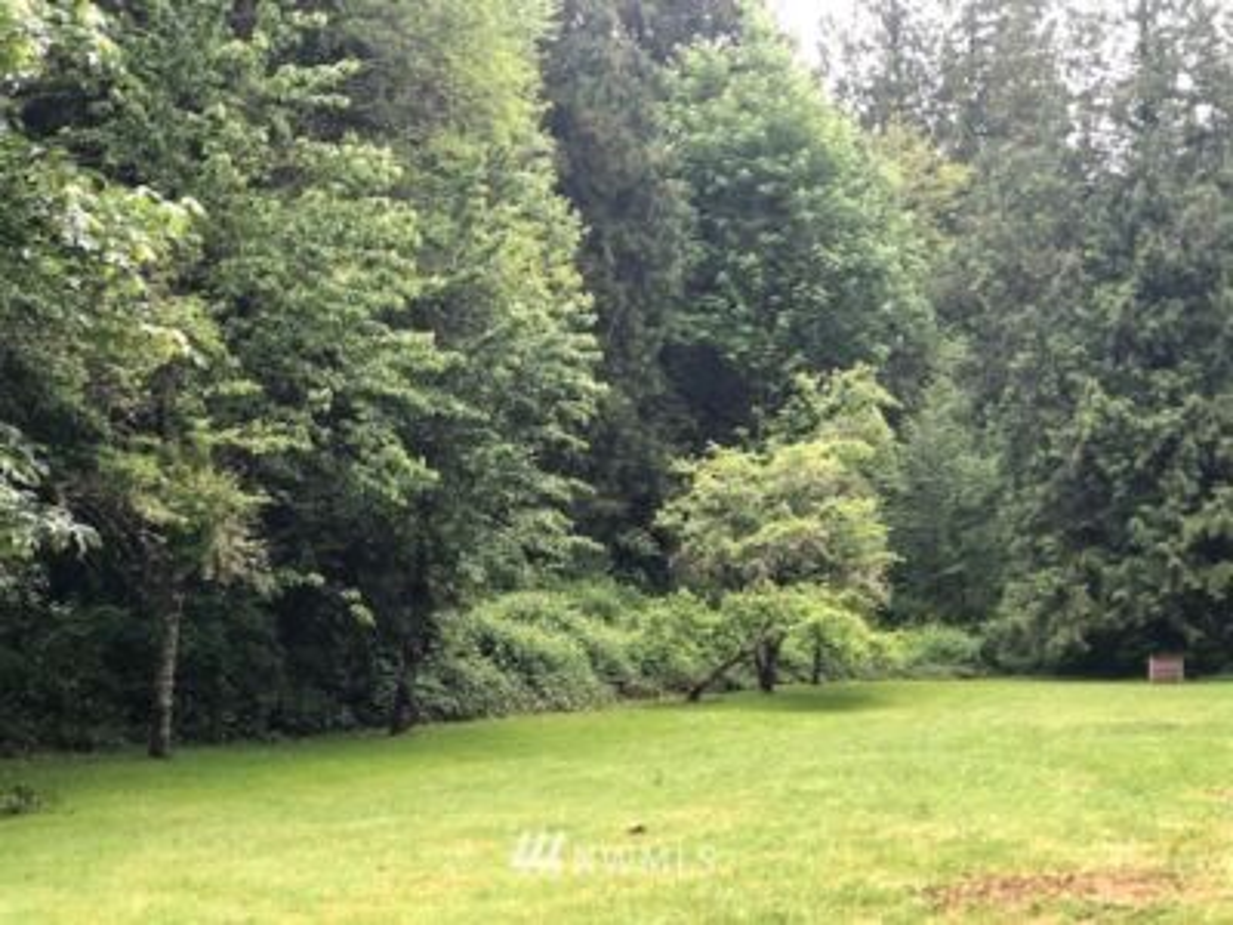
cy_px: 462
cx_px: 616
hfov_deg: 33.8
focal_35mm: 57
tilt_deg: +2.2
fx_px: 2030
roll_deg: +1.3
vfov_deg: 25.7
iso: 20
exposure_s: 1/33
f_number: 2.8
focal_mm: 6.6
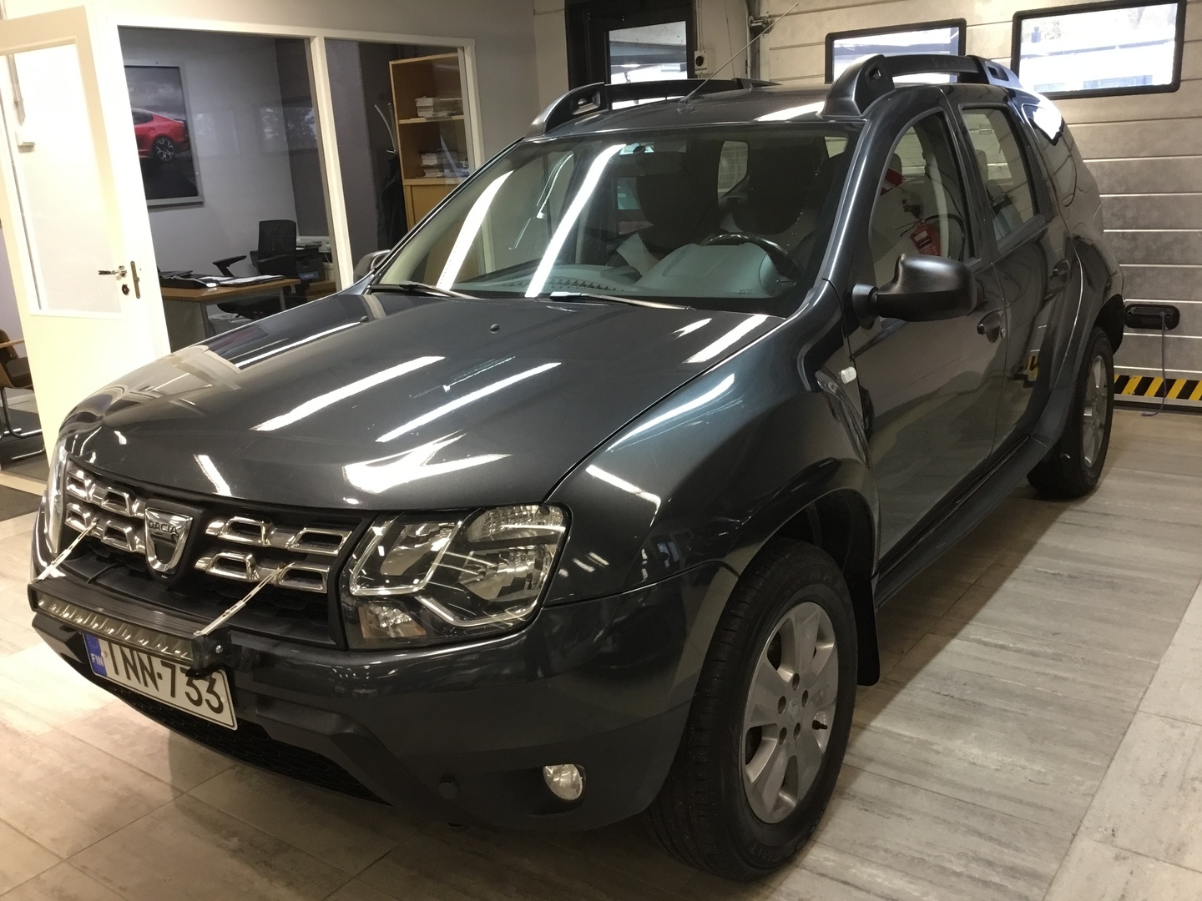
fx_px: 1076
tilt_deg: -15.8
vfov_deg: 45.4
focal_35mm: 31
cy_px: 450
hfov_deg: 58.4
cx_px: 601
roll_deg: +4.1
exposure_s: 1/33
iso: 125
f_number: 2.4
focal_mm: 3.3
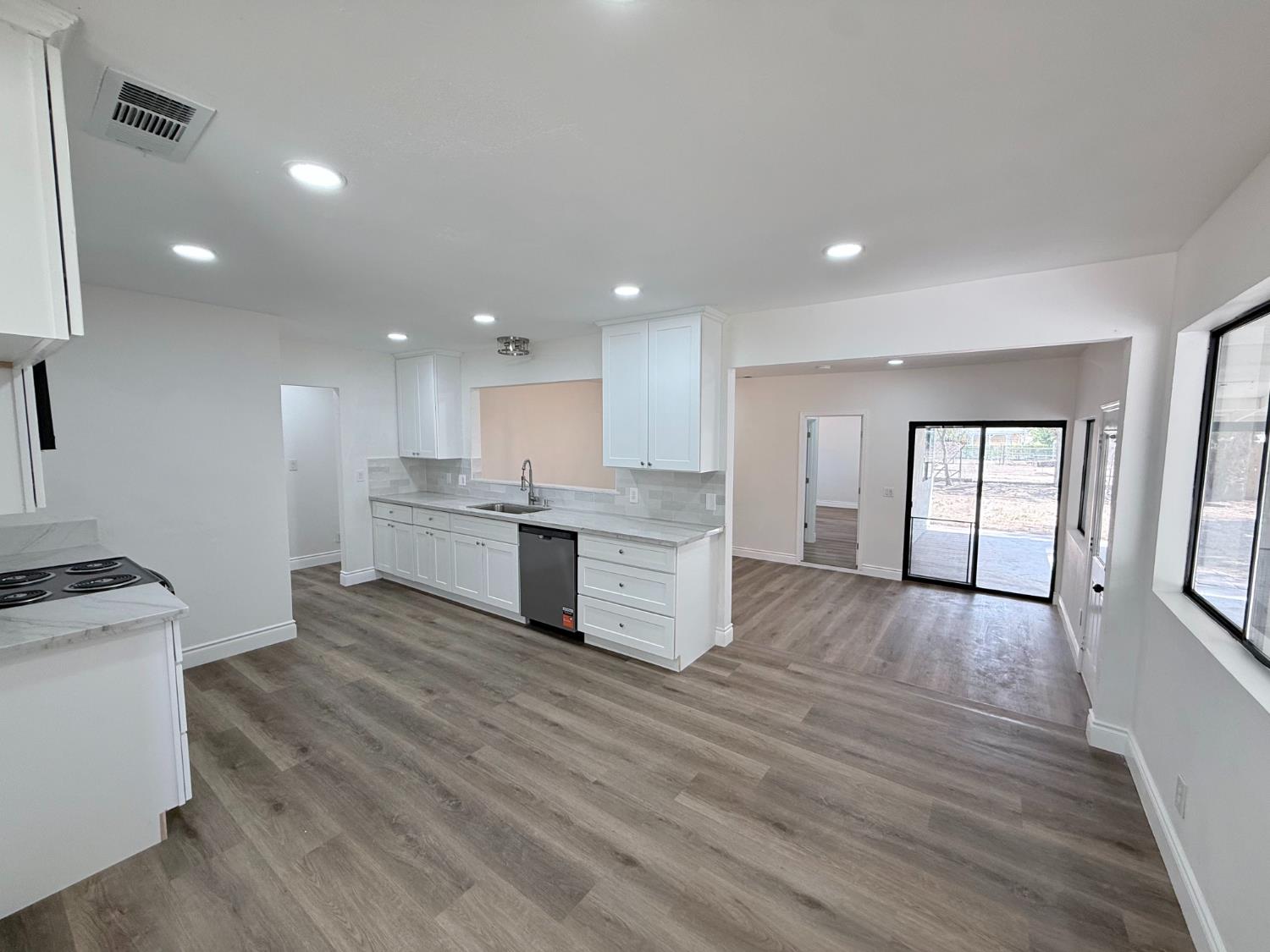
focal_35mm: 14
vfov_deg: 85.7
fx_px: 514
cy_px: 476
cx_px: 635
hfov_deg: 102.1
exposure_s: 1/120
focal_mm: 2.22
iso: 100
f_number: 2.2
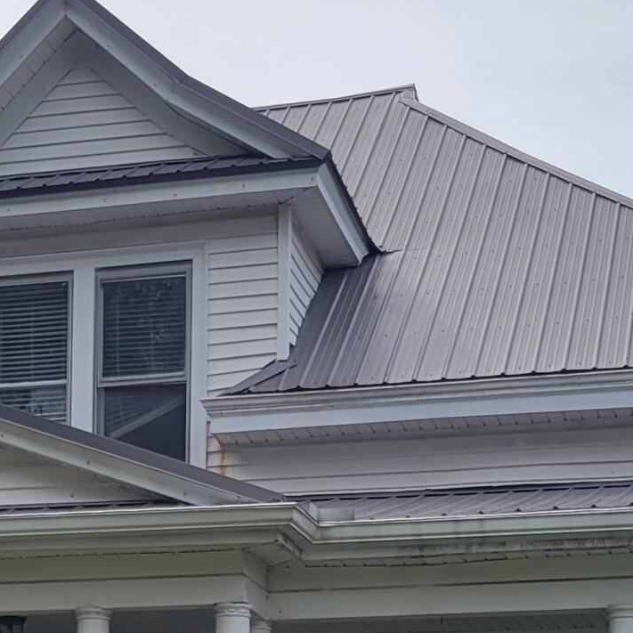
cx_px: 181
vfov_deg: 17.2
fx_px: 2007
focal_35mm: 97
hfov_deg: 17.8
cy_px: 743
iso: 40
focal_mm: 5.4
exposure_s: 1/1785
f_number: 1.8
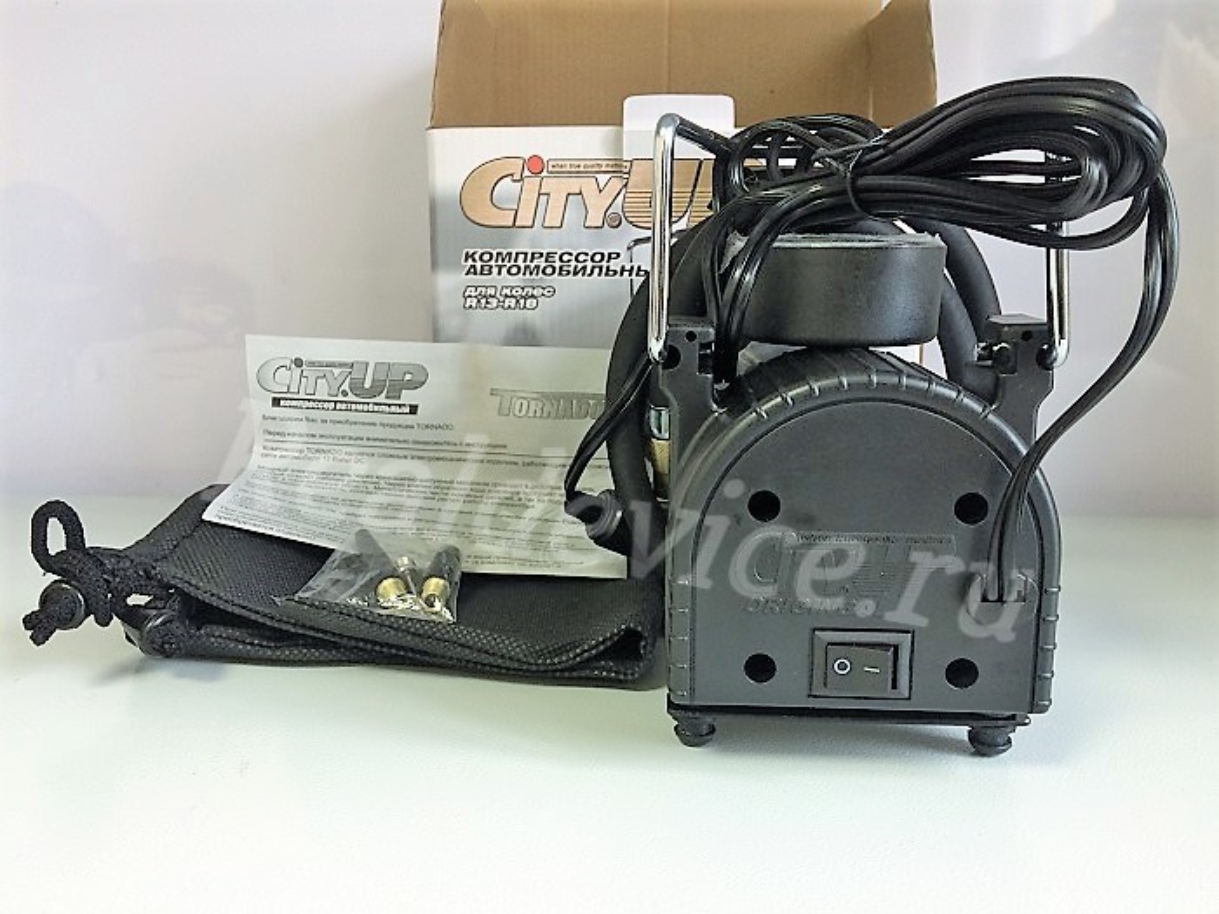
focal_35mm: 29
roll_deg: -0.6
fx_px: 1021
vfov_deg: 48.2
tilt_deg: -9.8
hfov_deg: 61.7
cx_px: 610
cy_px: 457
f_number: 2.2
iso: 125
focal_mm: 4.15
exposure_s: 1/33
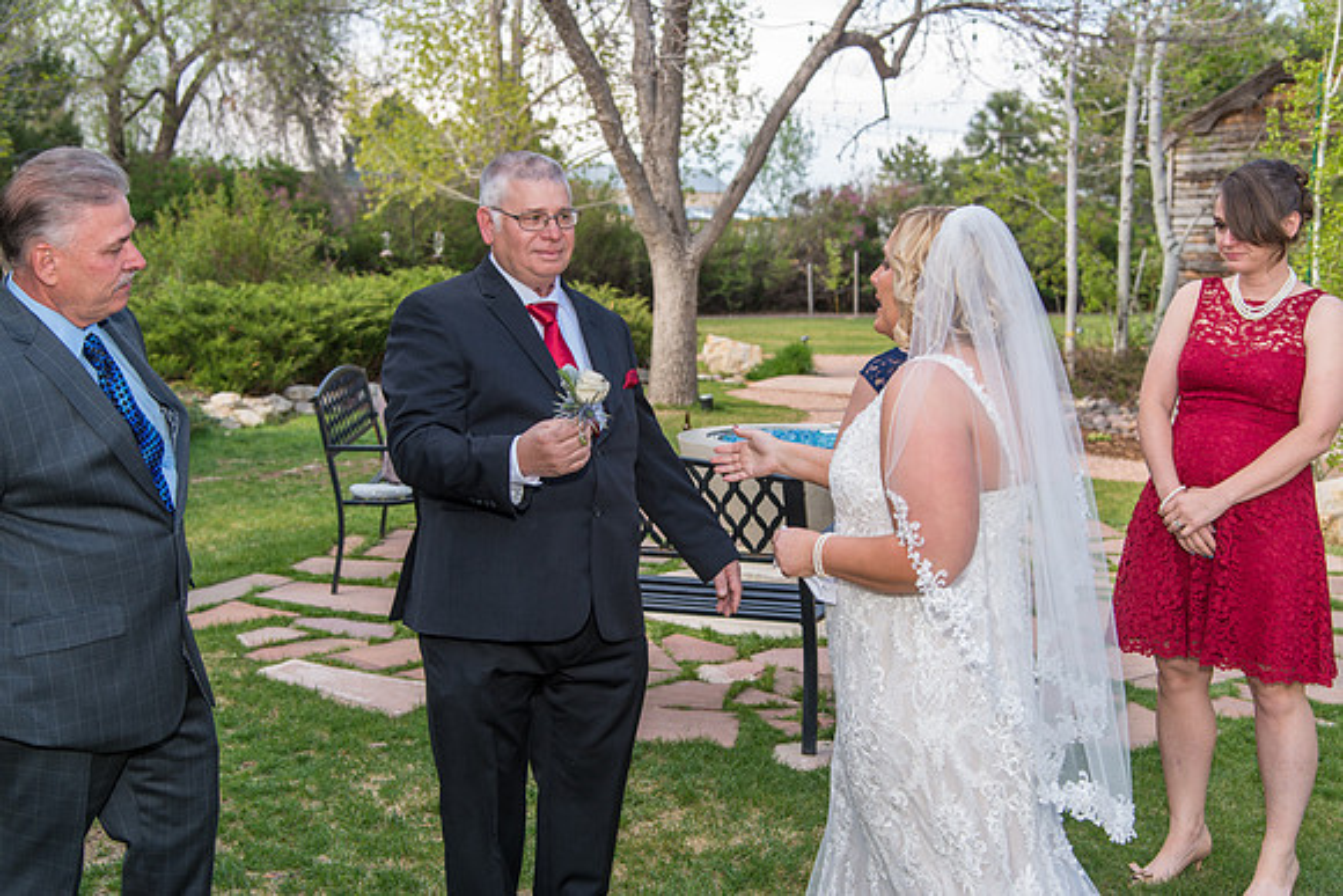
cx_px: 672
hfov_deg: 42.7
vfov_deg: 29.3
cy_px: 448
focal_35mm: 46
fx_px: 1716
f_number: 5
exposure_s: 1/250
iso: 200
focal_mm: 46
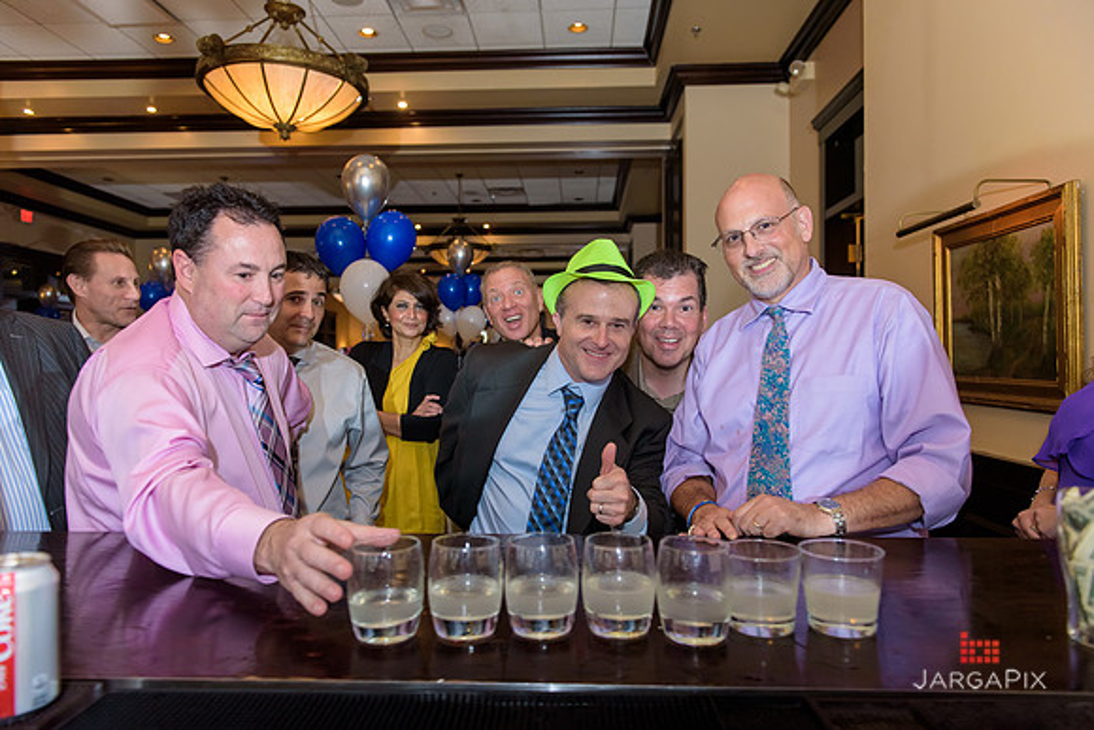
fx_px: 729
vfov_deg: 53.2
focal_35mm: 24
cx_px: 547
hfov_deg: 73.7
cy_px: 365
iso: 1600
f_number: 3.2
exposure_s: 1/125
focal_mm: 24
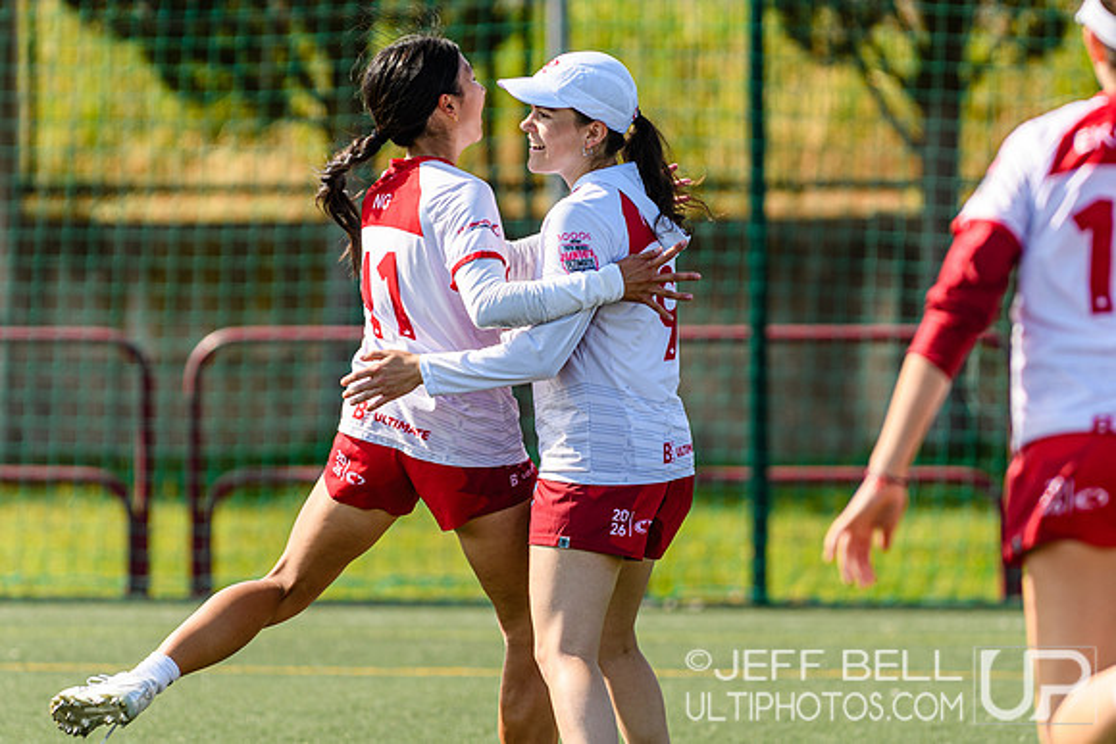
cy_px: 346
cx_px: 504
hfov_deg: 5.2
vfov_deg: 3.5
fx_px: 12236
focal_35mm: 395
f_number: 3.2
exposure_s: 1/1000
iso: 125
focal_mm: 200
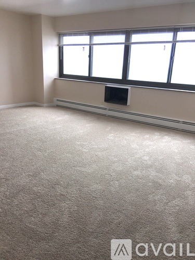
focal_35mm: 29
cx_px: 98
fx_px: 218
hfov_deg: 48.2
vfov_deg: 61.7
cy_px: 130
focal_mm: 4.15
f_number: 2.2
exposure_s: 1/157
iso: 25
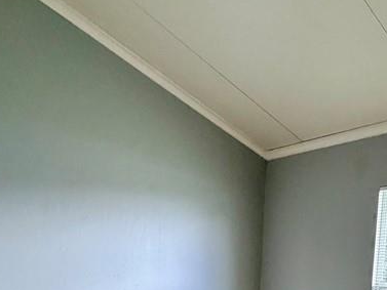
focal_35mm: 38
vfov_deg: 33.0
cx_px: 281
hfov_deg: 47.5
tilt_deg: -5.9
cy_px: 319
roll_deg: -3.0
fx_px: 425
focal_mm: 2.22
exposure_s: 1/120
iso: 250
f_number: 2.2
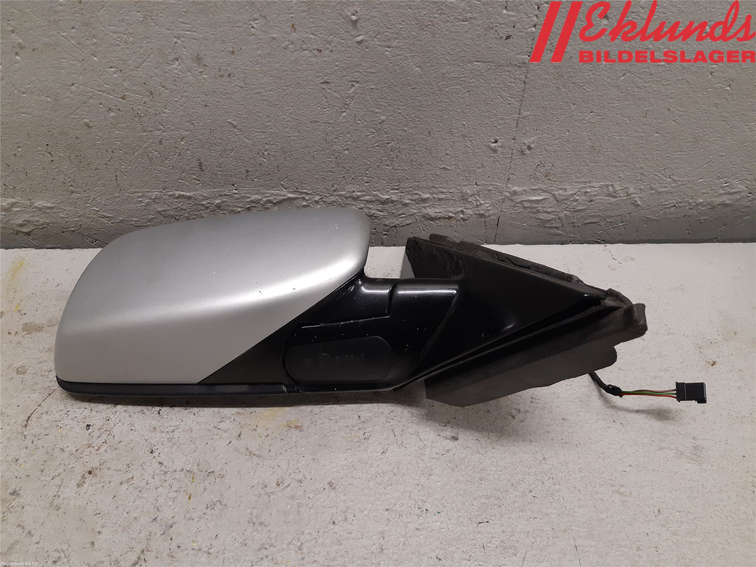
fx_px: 568
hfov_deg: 67.3
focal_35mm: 26
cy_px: 284
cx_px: 378
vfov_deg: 53.1
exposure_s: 1/50
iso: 160
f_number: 1.7
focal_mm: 3.93
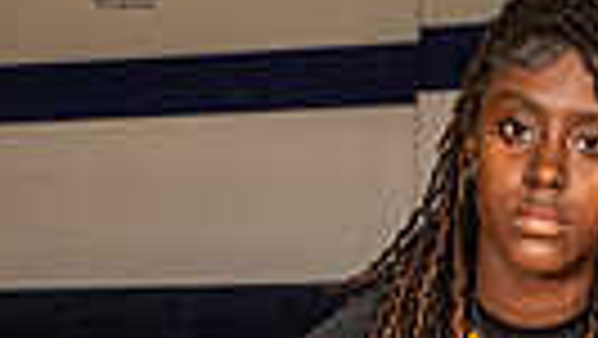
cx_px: 549
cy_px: 879
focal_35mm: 163
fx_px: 2586
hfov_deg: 13.1
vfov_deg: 6.9
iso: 400
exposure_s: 1/320
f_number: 7.1
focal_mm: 46
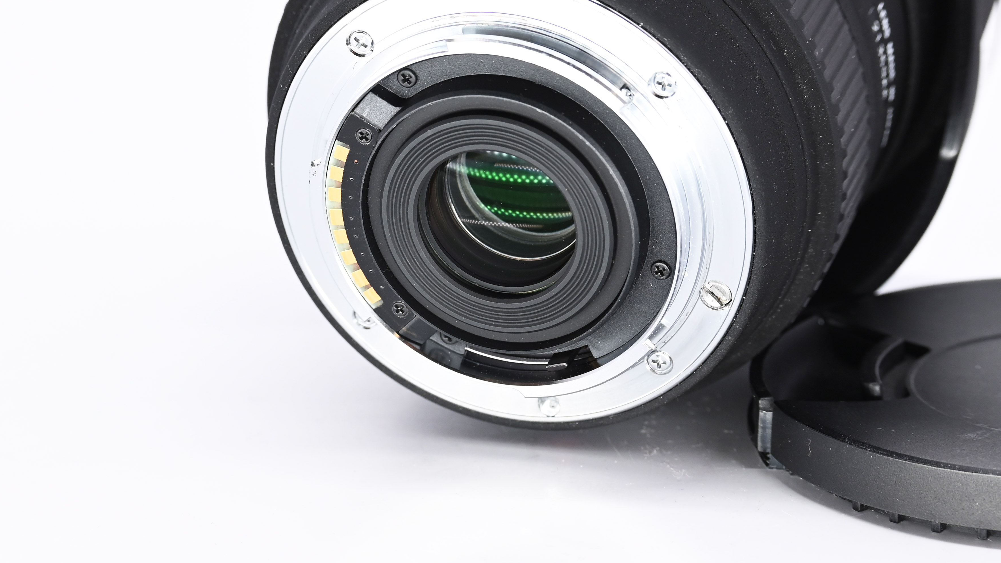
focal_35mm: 165
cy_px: 284
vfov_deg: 7.4
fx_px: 4380
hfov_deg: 13.0
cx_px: 479
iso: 500
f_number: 9
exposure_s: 1/125
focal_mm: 94
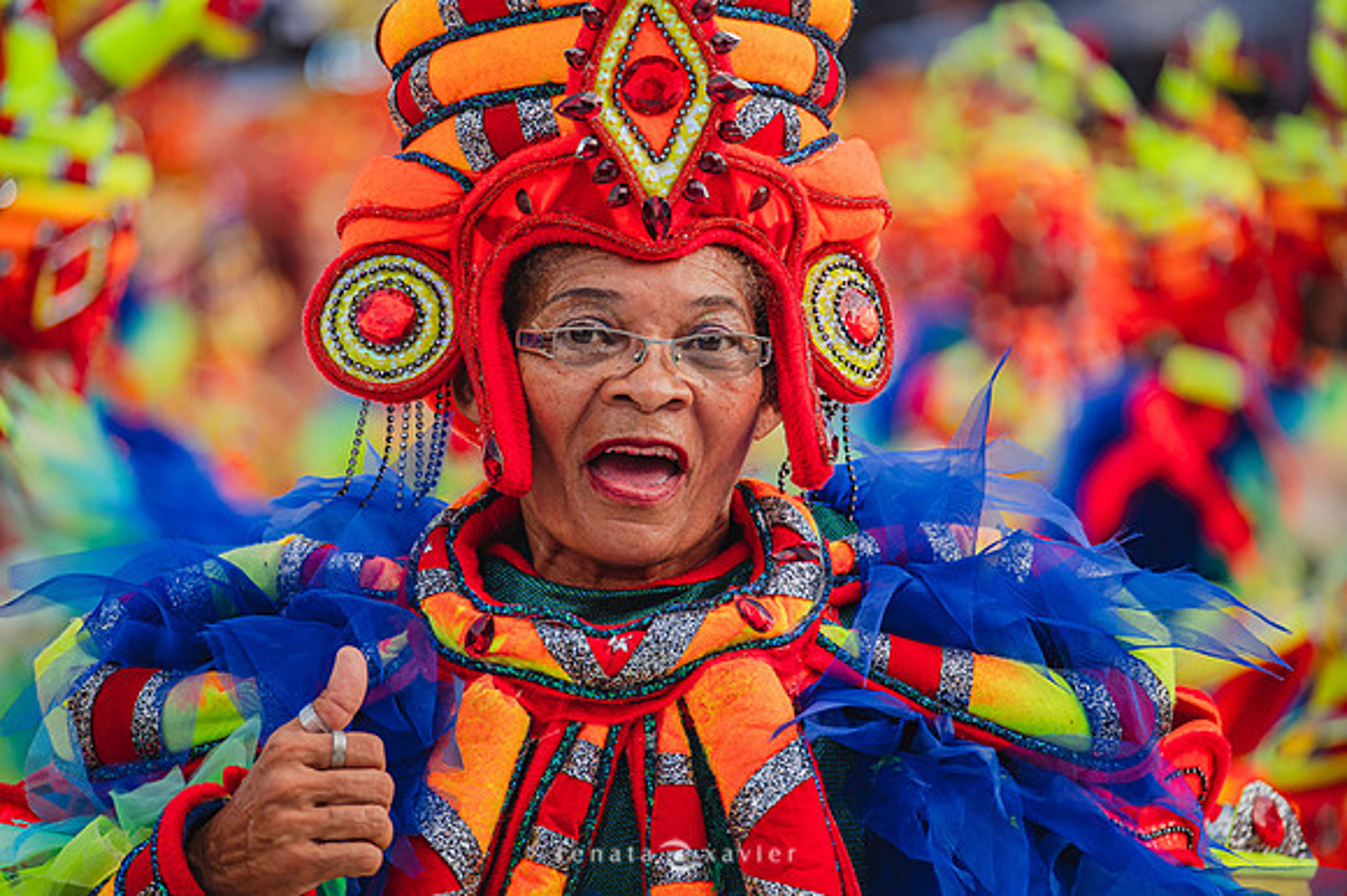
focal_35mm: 230
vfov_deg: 6.0
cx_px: 674
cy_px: 448
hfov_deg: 9.0
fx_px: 8601
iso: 640
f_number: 5.6
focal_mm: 230
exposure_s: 1/1600
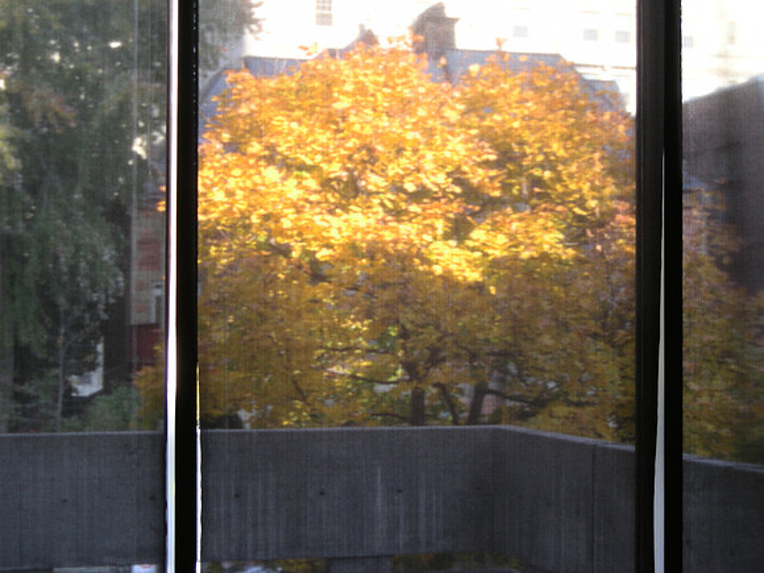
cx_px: 382
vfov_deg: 19.4
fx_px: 1677
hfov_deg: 25.7
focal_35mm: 76
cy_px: 286
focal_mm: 12.3
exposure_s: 1/7.9
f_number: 3.9
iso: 93
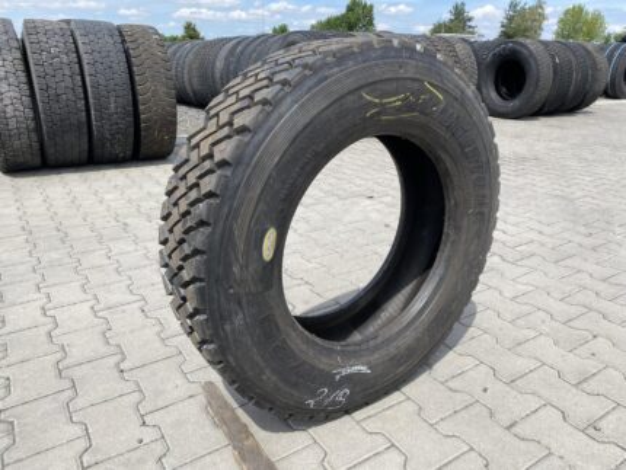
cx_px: 313
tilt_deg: -20.2
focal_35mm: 26
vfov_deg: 53.1
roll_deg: -0.2
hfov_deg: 67.3
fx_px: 470
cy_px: 235
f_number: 1.8
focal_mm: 4.25
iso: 32
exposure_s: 1/1808
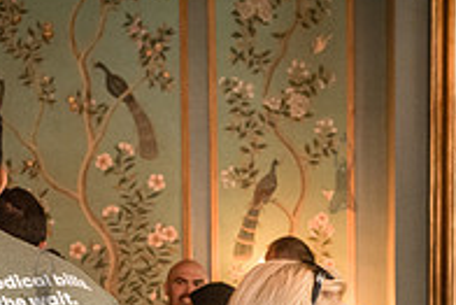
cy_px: 470
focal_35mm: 123
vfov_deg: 10.7
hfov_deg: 16.6
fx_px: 1559
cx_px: 265
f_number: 4.5
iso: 4000
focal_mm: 35
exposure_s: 1/200
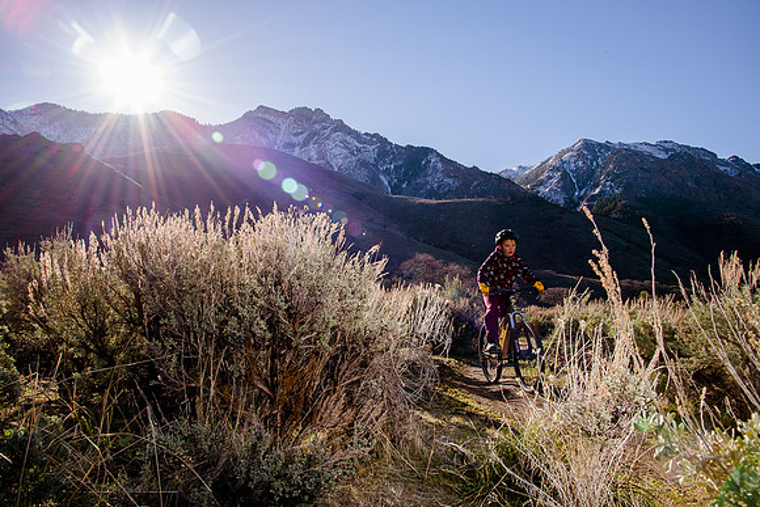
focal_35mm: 28
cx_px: 380
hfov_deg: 65.5
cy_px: 254
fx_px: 591
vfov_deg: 46.4
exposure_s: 1/160
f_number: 14
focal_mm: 28
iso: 250
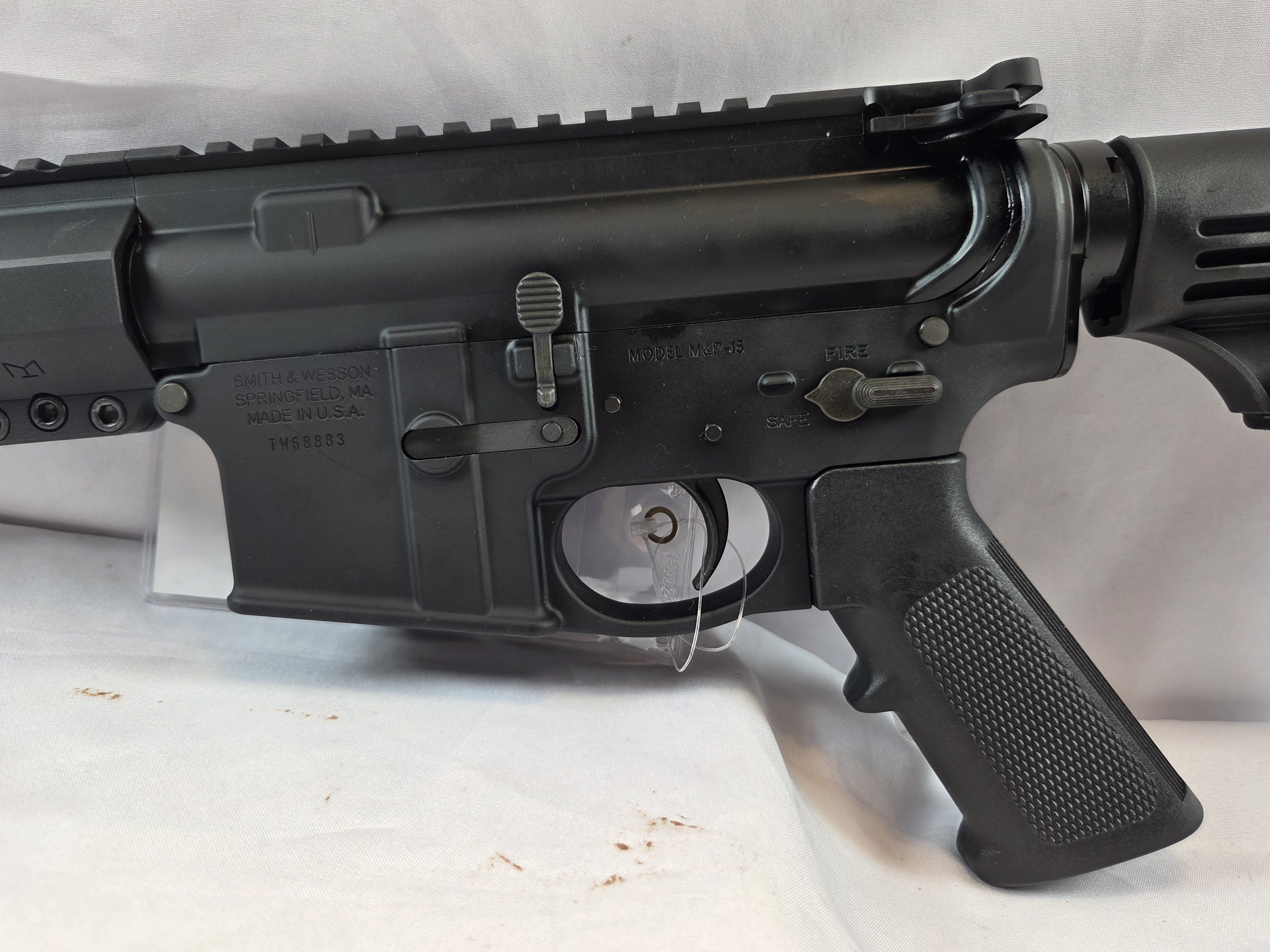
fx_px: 881
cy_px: 456
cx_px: 642
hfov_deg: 71.6
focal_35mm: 24
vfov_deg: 56.8
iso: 40
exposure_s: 1/120
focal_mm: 5.4
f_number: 1.8
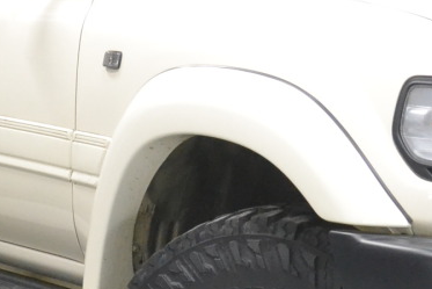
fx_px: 2101
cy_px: 178
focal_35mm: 175
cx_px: 344
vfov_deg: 7.9
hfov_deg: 11.7
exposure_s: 1/50
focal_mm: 34
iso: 3200
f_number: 5
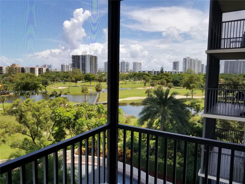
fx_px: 184
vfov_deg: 53.1
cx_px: 122
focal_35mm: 26
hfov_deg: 67.3
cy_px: 92
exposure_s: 1/1348
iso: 50
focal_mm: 4.25
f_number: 1.7
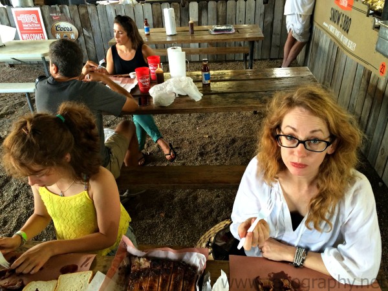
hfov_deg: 61.7
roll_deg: +1.8
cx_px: 194
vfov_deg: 48.2
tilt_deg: -31.0
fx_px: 325
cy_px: 146
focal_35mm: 29
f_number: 2.2
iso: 64
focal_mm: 4.15
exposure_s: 1/30
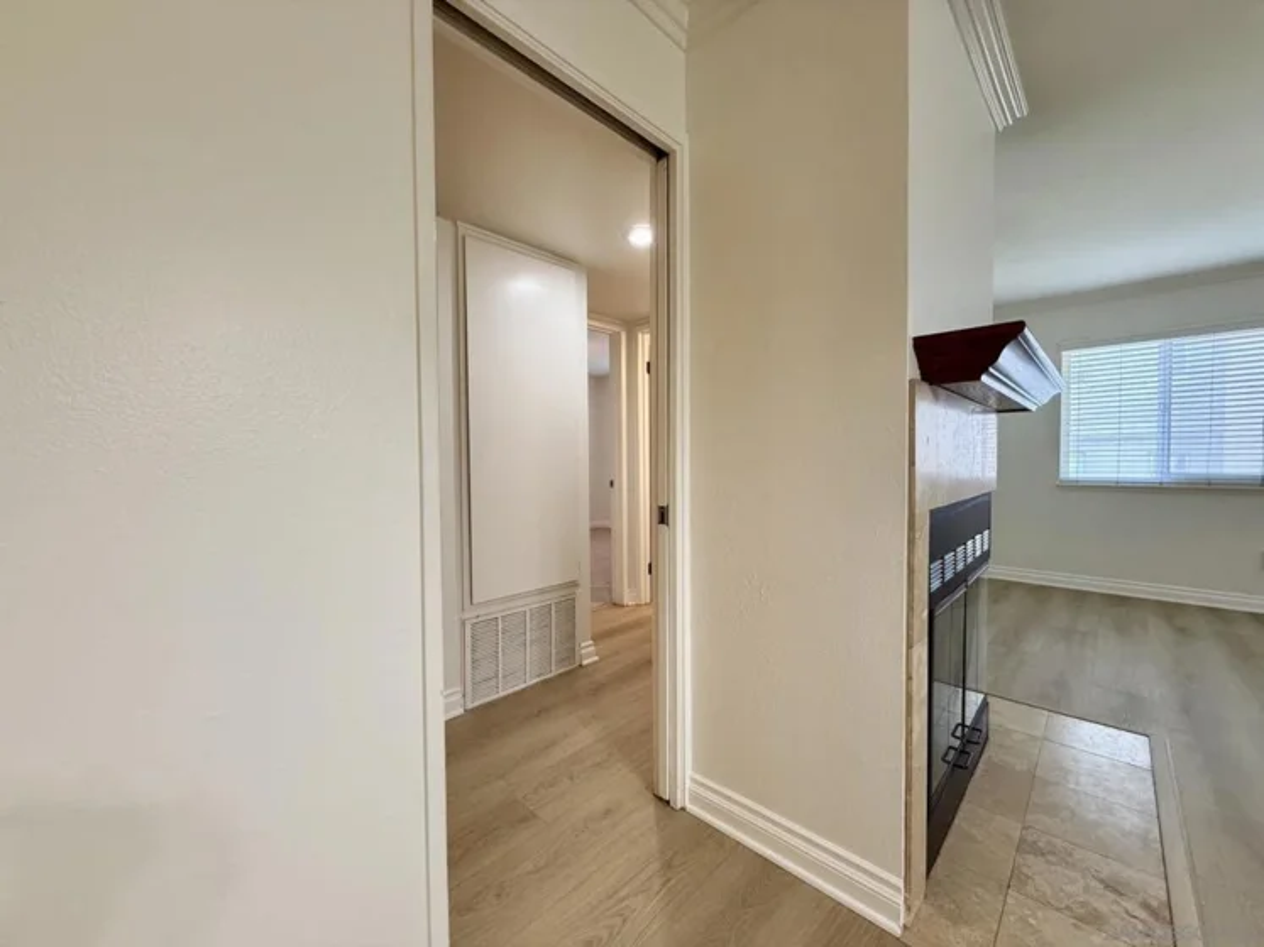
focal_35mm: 14
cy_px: 474
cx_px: 632
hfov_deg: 102.1
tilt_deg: -0.5
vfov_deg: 85.7
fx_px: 511
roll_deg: +0.2
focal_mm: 2.22
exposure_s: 1/60
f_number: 2.2
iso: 200
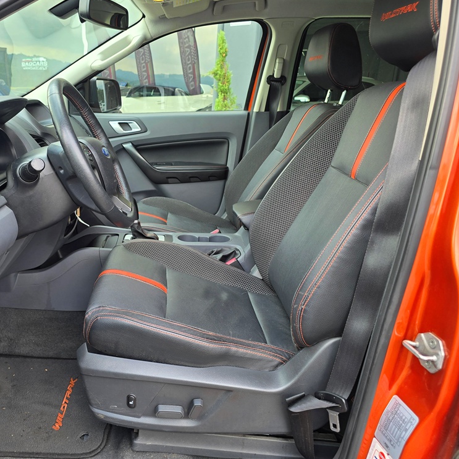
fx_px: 420
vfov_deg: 57.3
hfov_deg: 56.1
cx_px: 153
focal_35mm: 28
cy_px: 224
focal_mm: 6.3
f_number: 1.7
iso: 40
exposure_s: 1/180
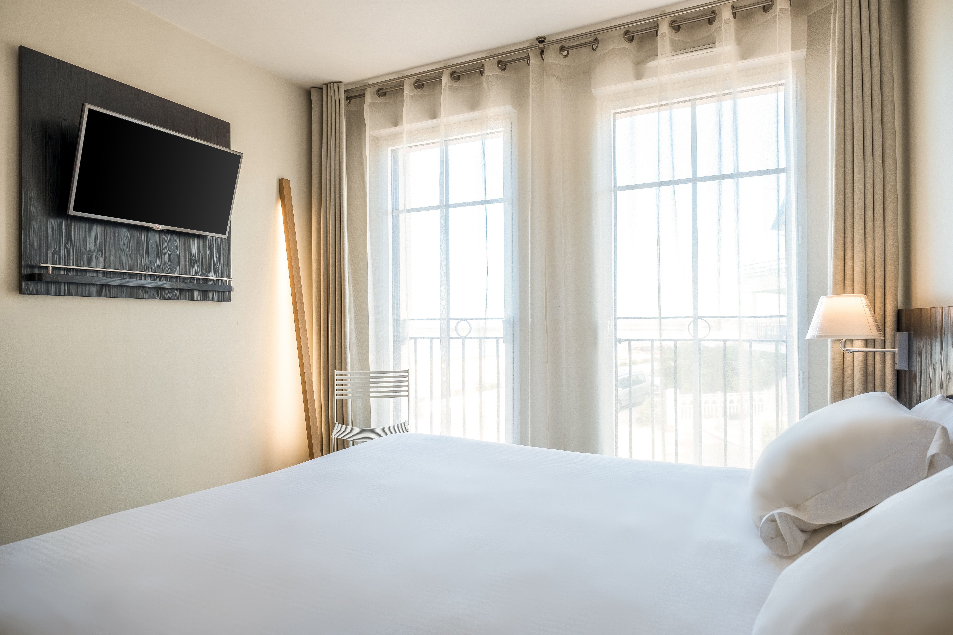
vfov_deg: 59.5
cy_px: 318
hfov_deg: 81.2
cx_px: 476
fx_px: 556
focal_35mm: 21
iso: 160
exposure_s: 1/160
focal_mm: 14.1
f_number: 5.6
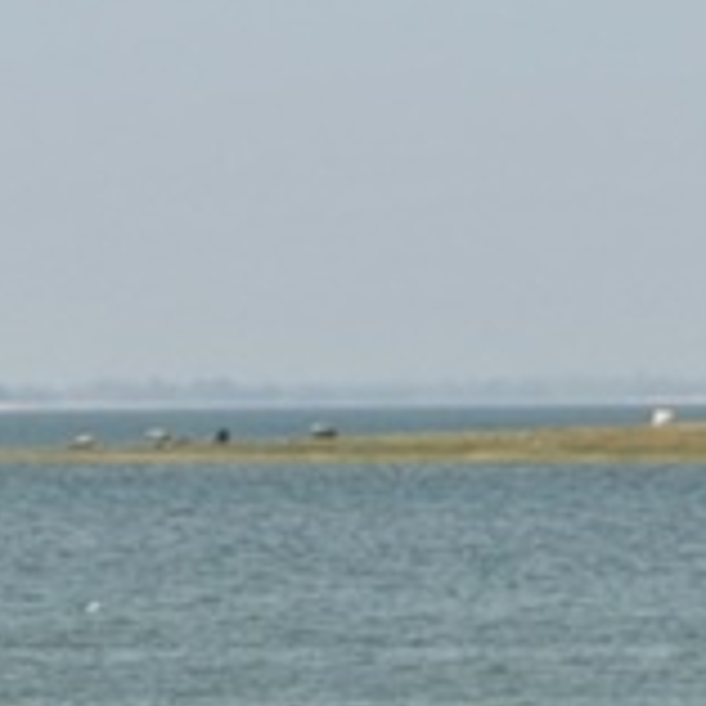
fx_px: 9968
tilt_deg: -1.9
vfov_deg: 4.0
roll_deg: +0.6
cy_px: 751
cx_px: 1399
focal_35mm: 432
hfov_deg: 4.0
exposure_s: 1/638
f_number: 2.8
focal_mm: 16.89
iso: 25
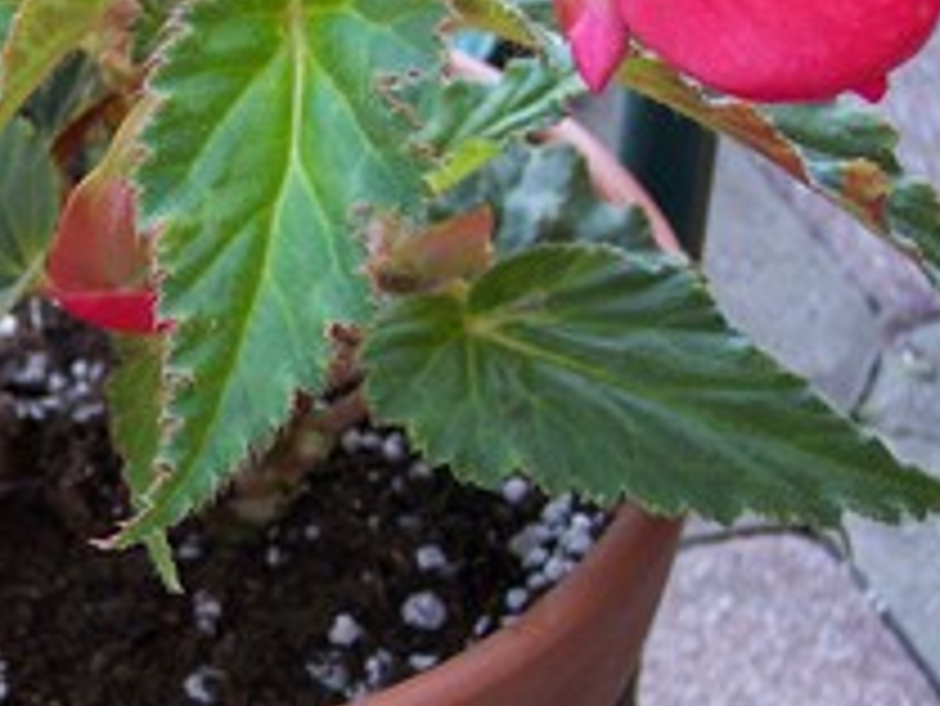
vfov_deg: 18.5
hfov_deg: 23.4
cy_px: 369
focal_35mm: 80
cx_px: 13
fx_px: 2174
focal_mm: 8
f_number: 2.8
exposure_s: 1/125
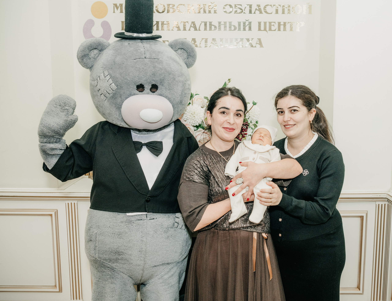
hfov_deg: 49.3
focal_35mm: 37
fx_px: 424
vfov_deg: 39.1
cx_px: 234
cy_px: 154
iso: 320
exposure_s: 1/160
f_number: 4.5
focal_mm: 31
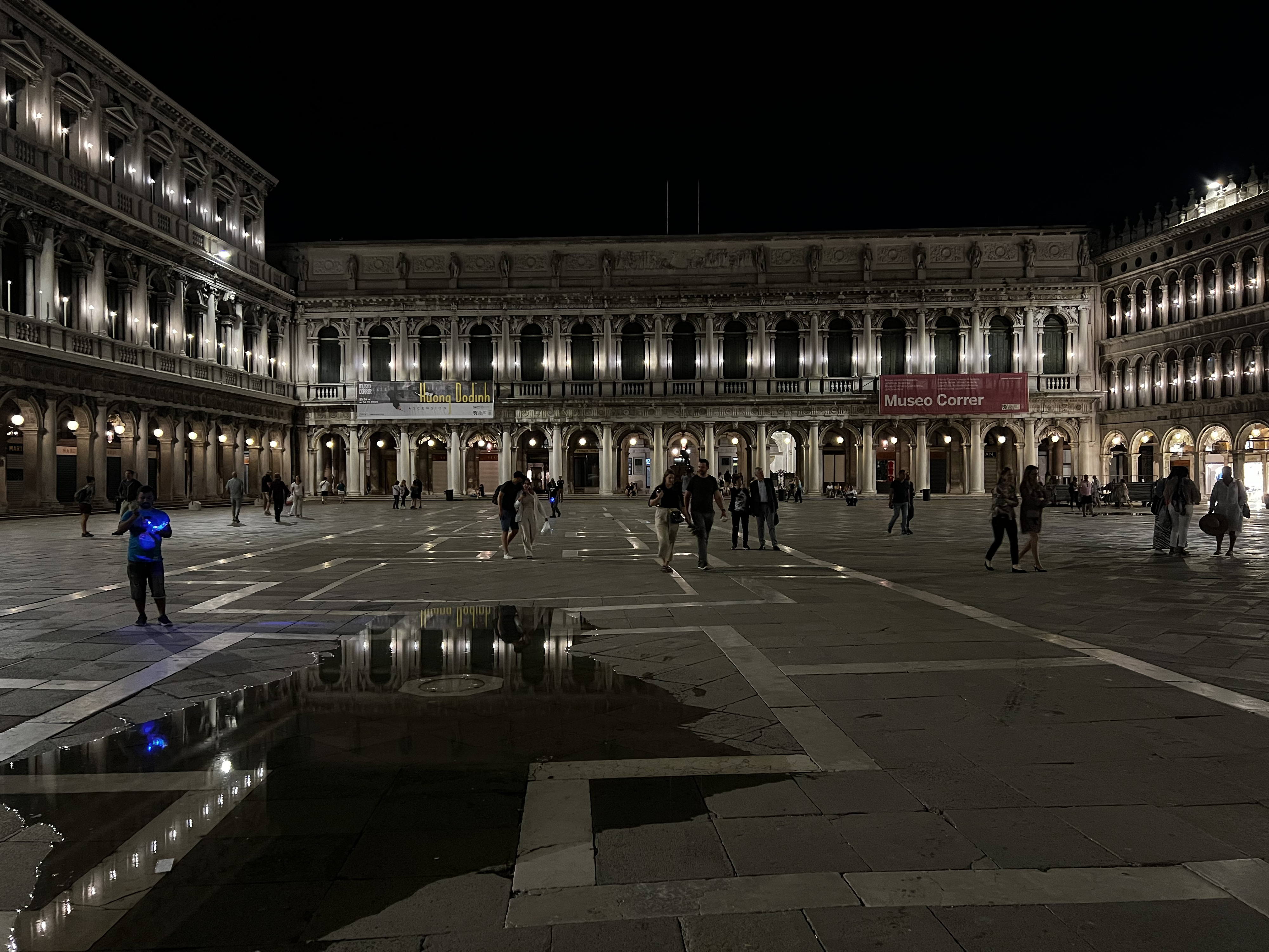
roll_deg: +0.8
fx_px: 953
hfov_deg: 67.3
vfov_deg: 53.1
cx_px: 634
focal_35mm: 26
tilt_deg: +0.2
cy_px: 476
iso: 640
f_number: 1.5
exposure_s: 1/30
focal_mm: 5.7
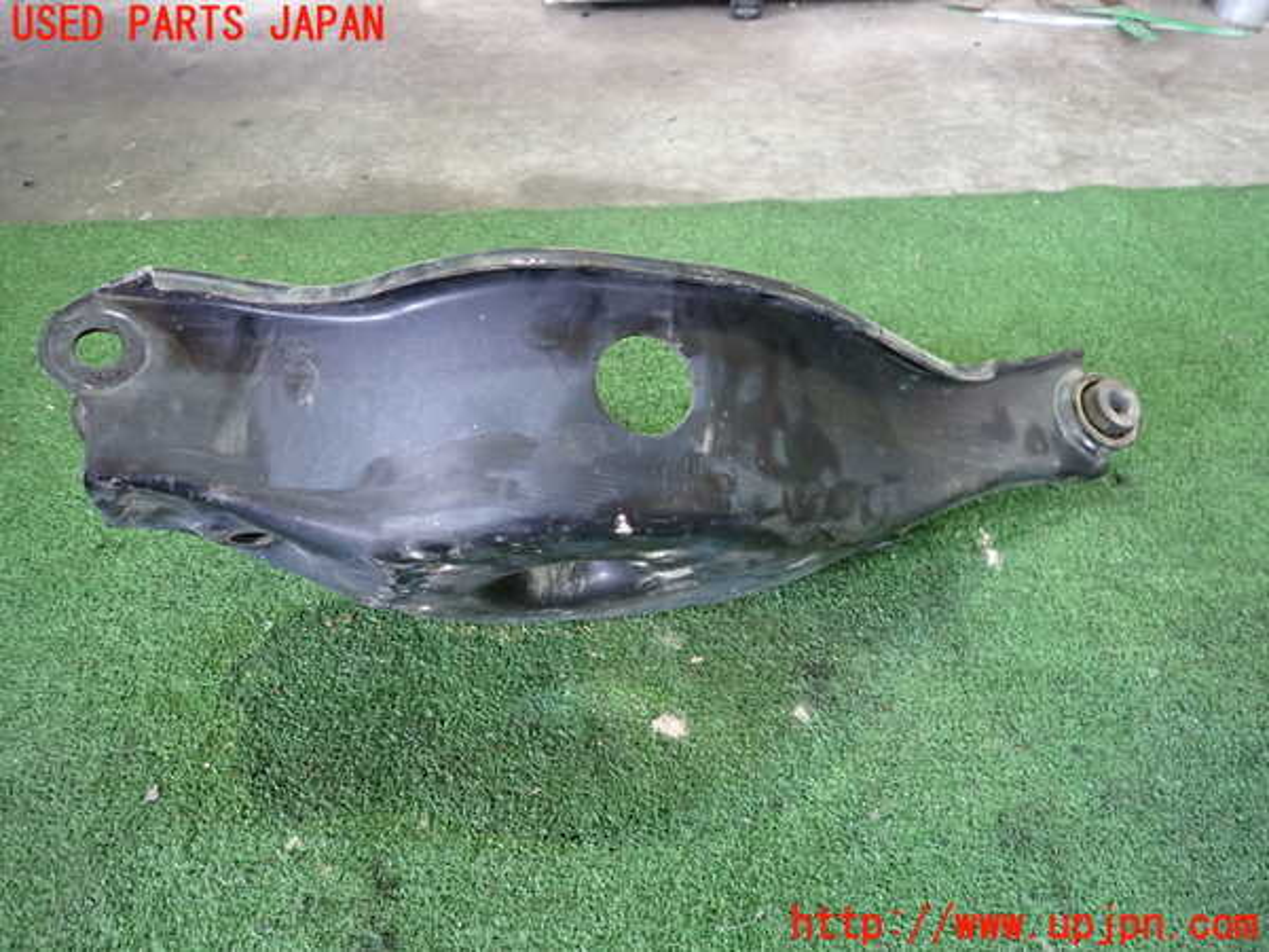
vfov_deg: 54.9
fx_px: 916
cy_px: 476
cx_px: 634
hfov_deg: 69.4
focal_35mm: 25
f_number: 2
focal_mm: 4.5
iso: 500
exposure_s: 1/30
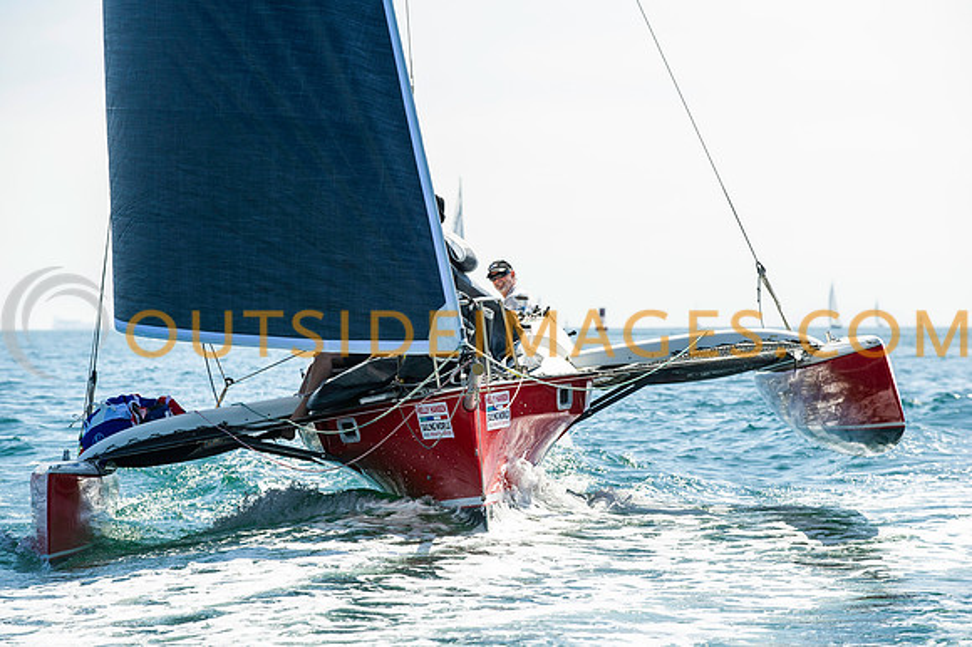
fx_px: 4350
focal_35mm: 161
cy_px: 324
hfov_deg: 12.7
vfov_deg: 8.5
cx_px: 486
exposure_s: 1/1000
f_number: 5.6
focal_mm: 155
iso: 200
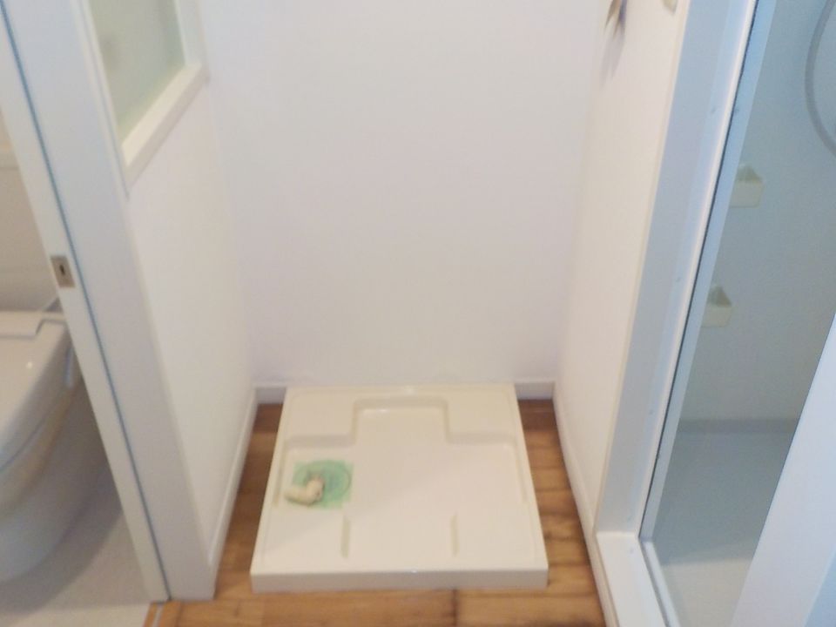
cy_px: 314
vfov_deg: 46.8
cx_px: 418
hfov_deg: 60.0
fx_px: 725
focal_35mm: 30
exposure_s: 1/30
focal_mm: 4.1
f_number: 3.3
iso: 280
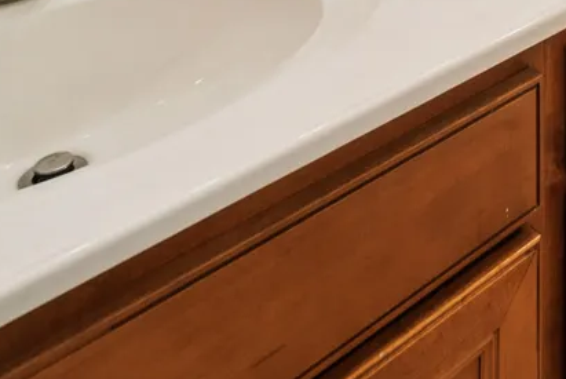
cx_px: 587
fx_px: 929
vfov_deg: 17.5
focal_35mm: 59
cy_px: -351
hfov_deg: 31.0
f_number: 8
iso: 400
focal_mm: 15
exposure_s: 1/10
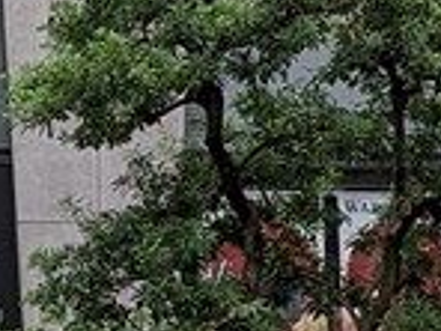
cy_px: 6
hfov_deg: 10.2
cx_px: -212
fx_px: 2382
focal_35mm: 187
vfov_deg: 7.9
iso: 52
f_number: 1.73
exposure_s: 1/383
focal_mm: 4.38
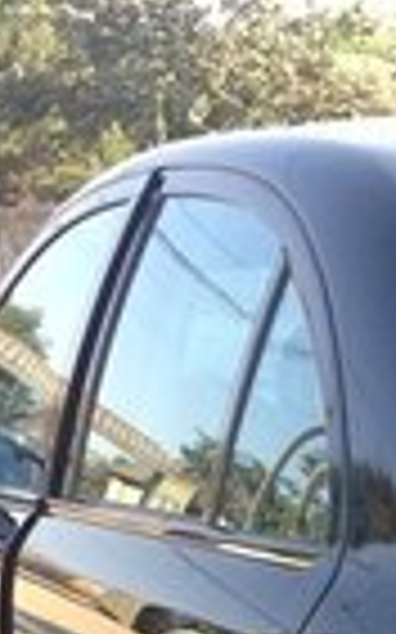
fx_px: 2126
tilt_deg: -19.4
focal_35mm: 123
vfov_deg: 15.4
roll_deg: +1.8
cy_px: 1007
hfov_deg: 10.3
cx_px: 594
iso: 50
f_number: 2.4
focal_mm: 4.12
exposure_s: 1/275
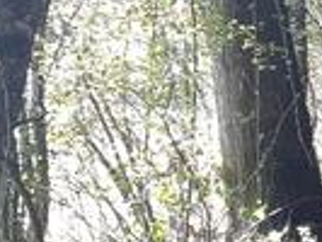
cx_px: 937
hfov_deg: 9.9
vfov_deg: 9.5
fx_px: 1452
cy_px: 46
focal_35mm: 156
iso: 50
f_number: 1.7
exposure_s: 1/100
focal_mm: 3.93
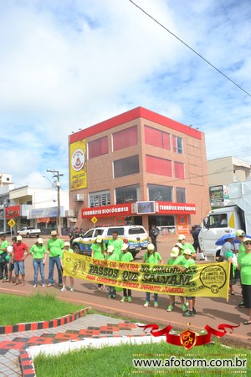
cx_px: 126
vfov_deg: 61.9
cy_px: 188
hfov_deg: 43.6
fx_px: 314
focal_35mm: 30
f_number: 8
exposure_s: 1/250
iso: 100
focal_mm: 20
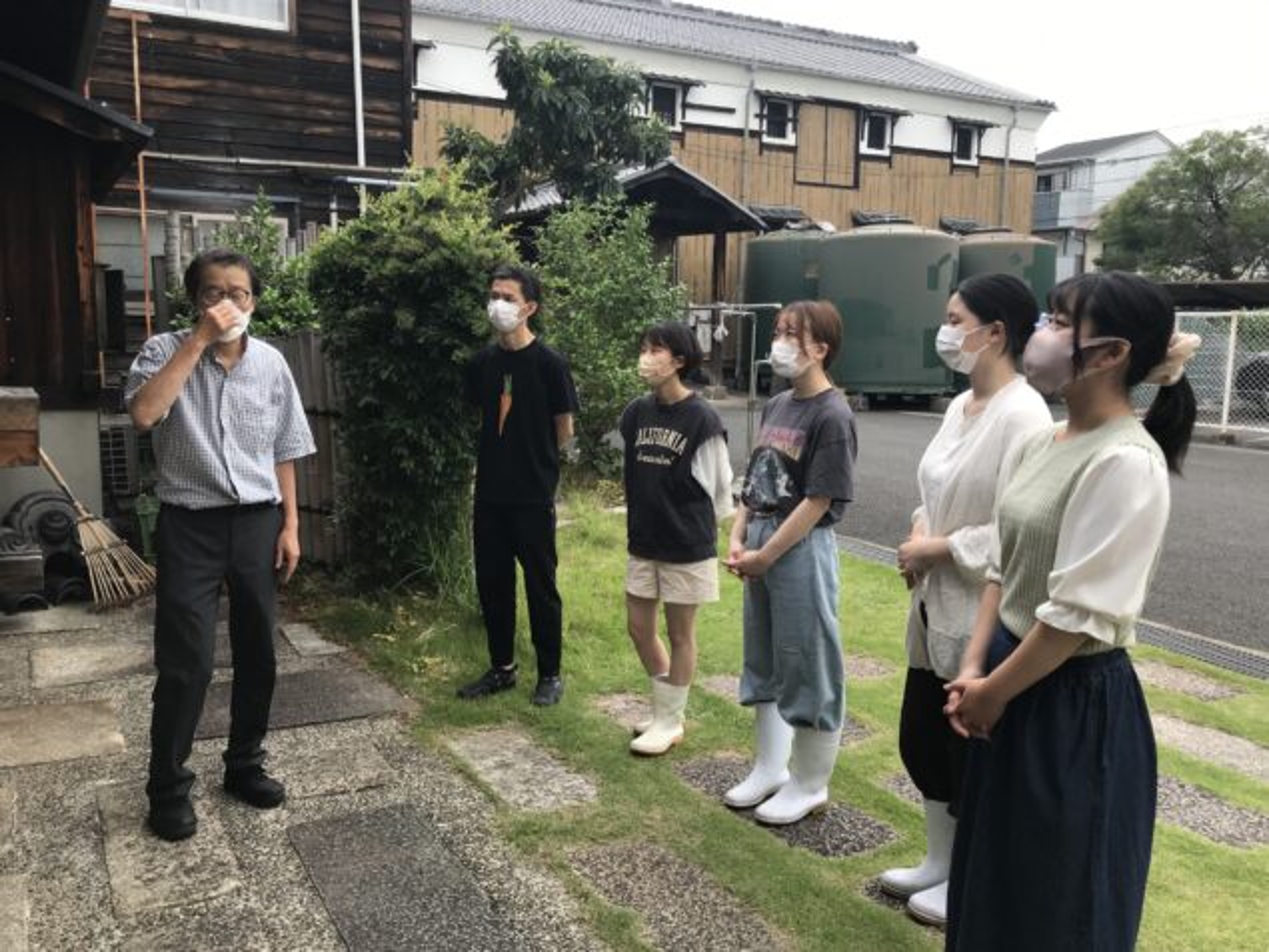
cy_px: 476
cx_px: 634
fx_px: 1026
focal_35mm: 28
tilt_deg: -7.8
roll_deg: -0.4
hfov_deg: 63.5
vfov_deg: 49.7
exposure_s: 1/341
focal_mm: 3.99
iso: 20
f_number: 1.8
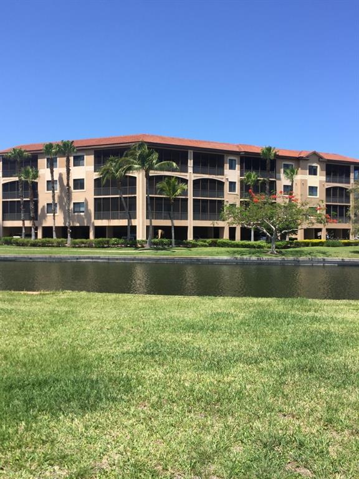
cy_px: 240
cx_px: 180
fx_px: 401
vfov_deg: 61.7
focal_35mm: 29
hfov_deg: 48.2
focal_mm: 4.15
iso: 32
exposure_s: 1/1464
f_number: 2.2
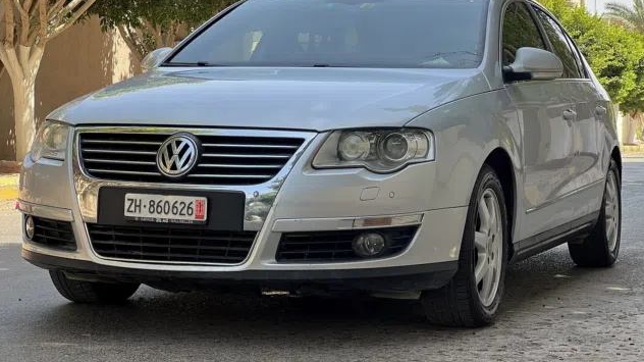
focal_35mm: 85
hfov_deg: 25.0
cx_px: 319
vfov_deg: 14.2
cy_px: 134
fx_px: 1451
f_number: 2.8
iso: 20
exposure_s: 1/121
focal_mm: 9
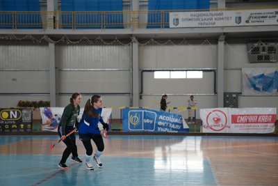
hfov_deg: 28.8
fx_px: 541
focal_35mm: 70
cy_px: 93
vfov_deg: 19.5
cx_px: 139
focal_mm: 70
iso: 4000
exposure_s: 1/160
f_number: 2.8
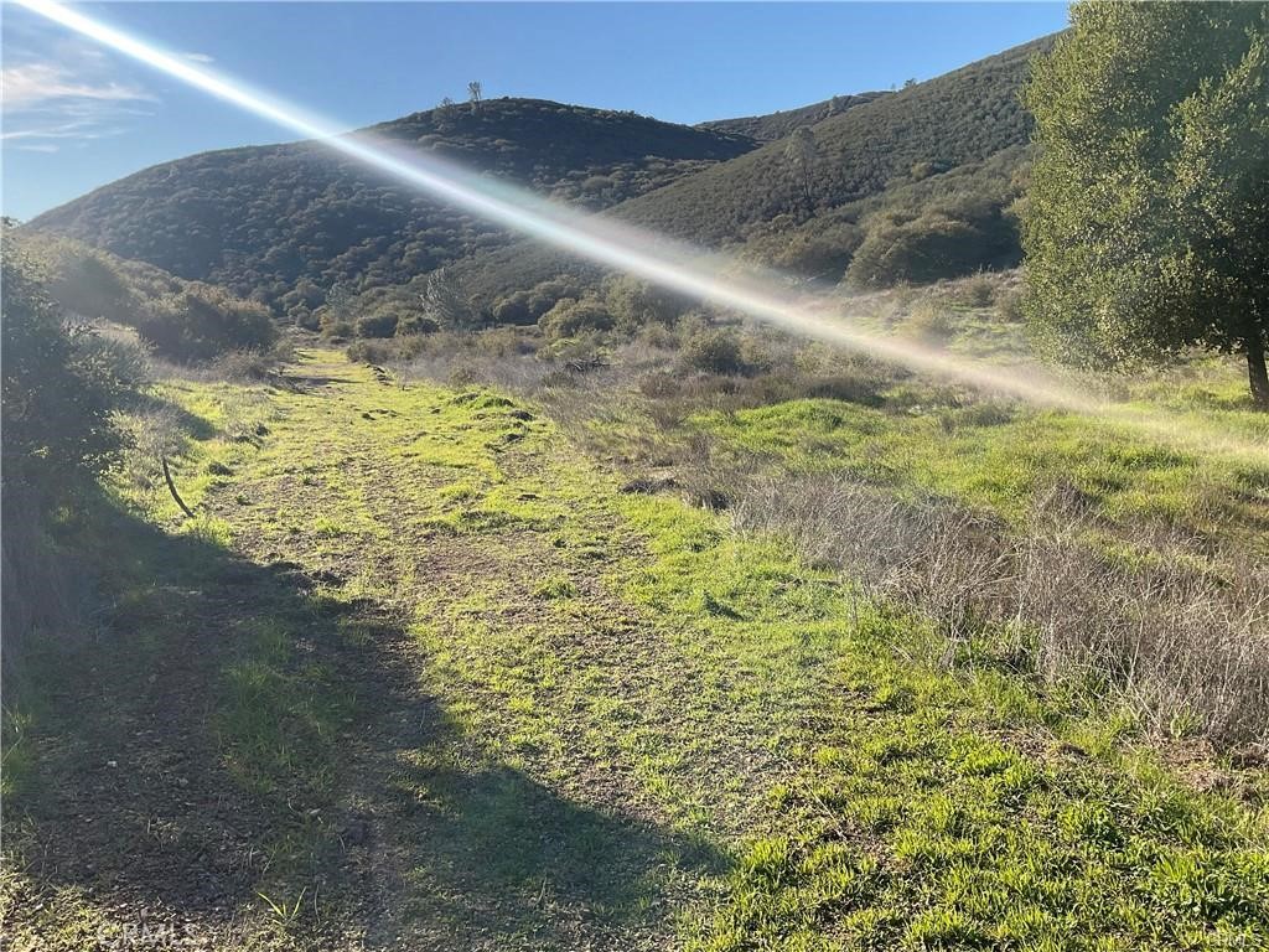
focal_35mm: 29
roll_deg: +2.5
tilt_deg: -10.8
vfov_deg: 48.2
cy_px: 476
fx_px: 1063
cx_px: 634
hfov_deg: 61.7
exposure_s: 1/1168
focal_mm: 3
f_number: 1.8
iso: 16
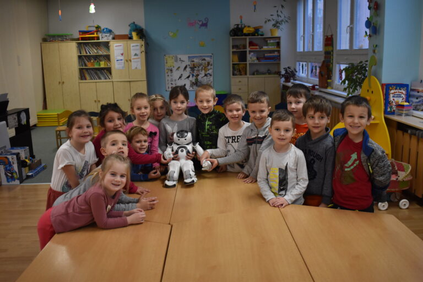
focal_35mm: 34
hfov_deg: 55.1
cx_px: 212
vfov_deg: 38.4
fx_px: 405
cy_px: 141
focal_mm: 23
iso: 1600
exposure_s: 1/320
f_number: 3.8
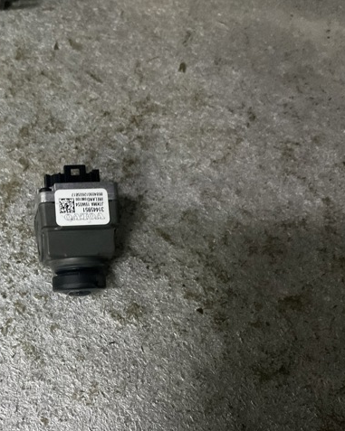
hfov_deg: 37.4
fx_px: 485
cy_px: 216
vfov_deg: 48.0
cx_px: 59
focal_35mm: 38
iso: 500
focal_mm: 3
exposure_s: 1/25
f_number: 1.8
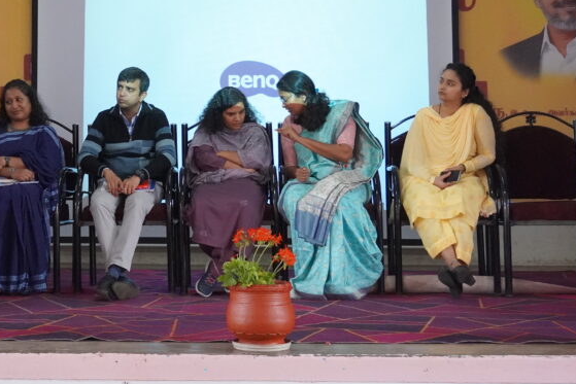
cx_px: 138
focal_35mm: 77
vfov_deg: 17.5
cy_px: 43
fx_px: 1232
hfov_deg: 26.0
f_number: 4.5
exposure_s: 1/160
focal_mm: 28
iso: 4000
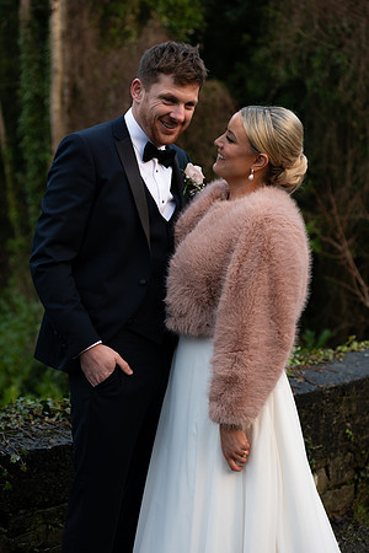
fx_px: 1230
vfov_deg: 25.4
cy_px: 276
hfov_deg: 17.1
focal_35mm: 80
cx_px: 184
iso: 200
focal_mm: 80
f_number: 3.5
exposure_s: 1/160
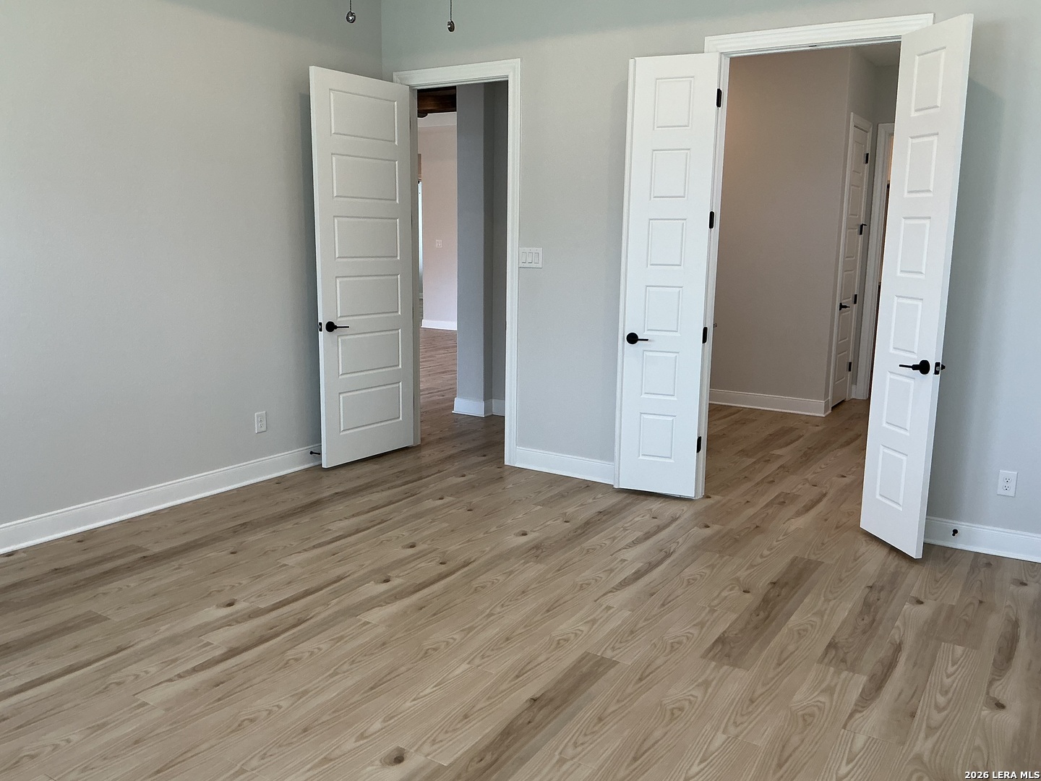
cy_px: 390
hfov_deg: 61.7
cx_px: 520
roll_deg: -1.0
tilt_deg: -9.3
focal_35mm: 29
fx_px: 872
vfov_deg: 48.2
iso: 64
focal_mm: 3
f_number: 1.8
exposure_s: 1/120
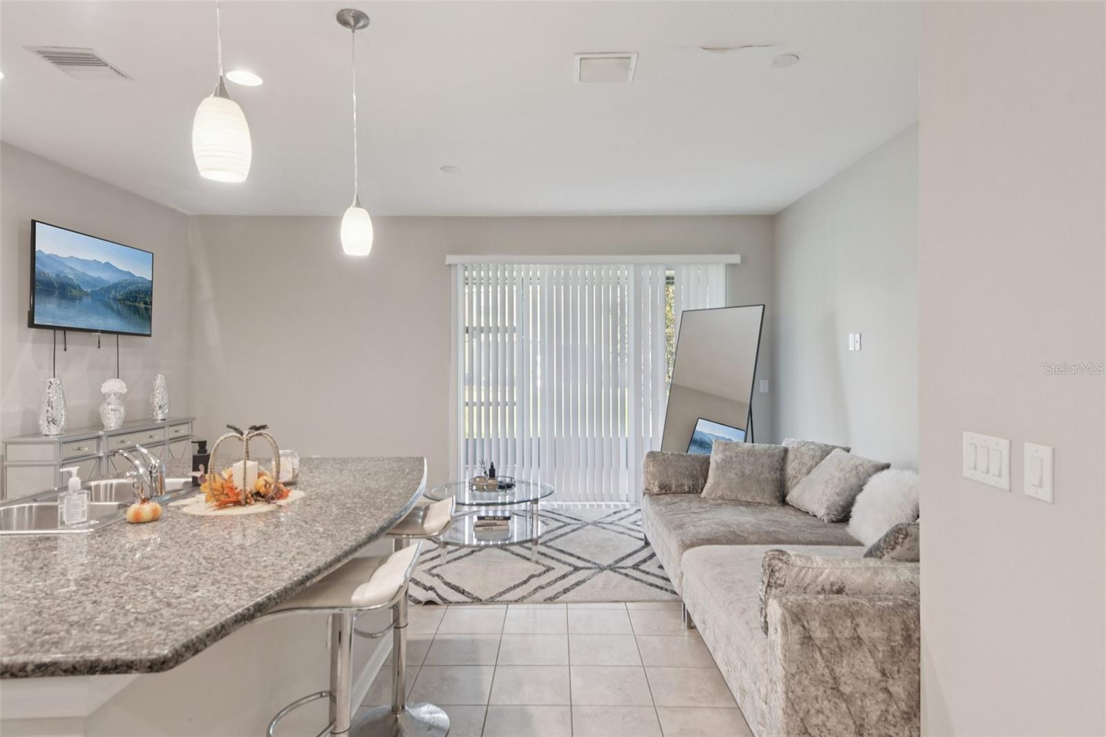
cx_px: 553
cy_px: 368
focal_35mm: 22
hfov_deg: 78.6
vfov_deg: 57.2
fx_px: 676
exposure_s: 1/8
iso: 400
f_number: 8
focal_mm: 22
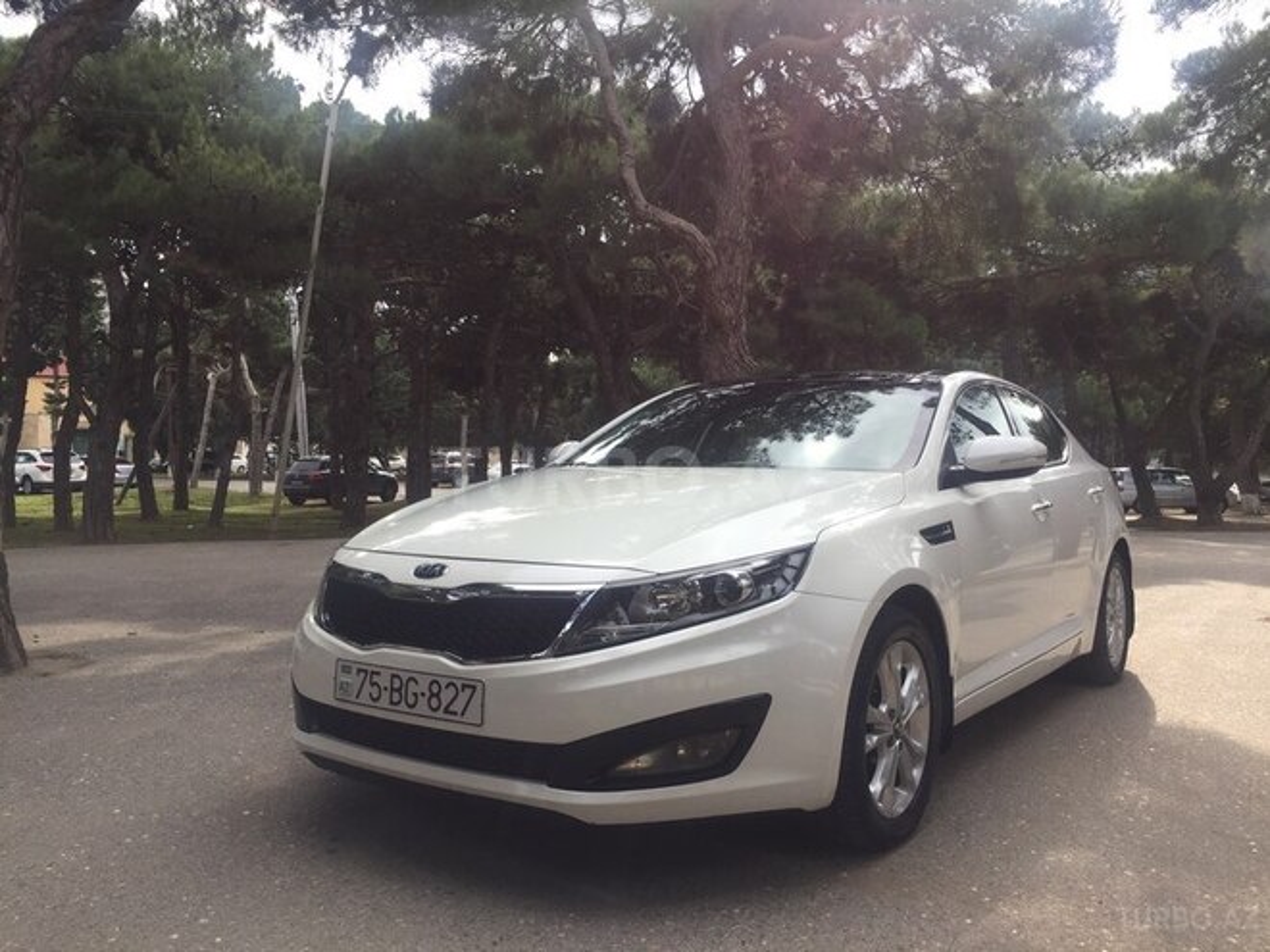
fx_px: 1064
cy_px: 476
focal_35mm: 29
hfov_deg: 61.7
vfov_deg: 48.2
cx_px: 635
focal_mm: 4.15
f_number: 2.2
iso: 32
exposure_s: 1/507
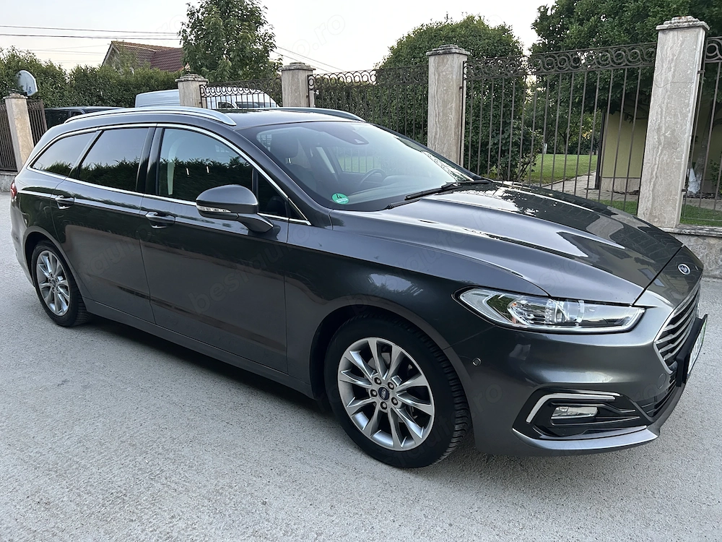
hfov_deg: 67.3
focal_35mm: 26
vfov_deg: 53.1
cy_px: 271
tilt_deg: -15.6
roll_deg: +1.1
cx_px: 361
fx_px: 542
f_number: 1.5
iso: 500
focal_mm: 5.7
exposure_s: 1/42
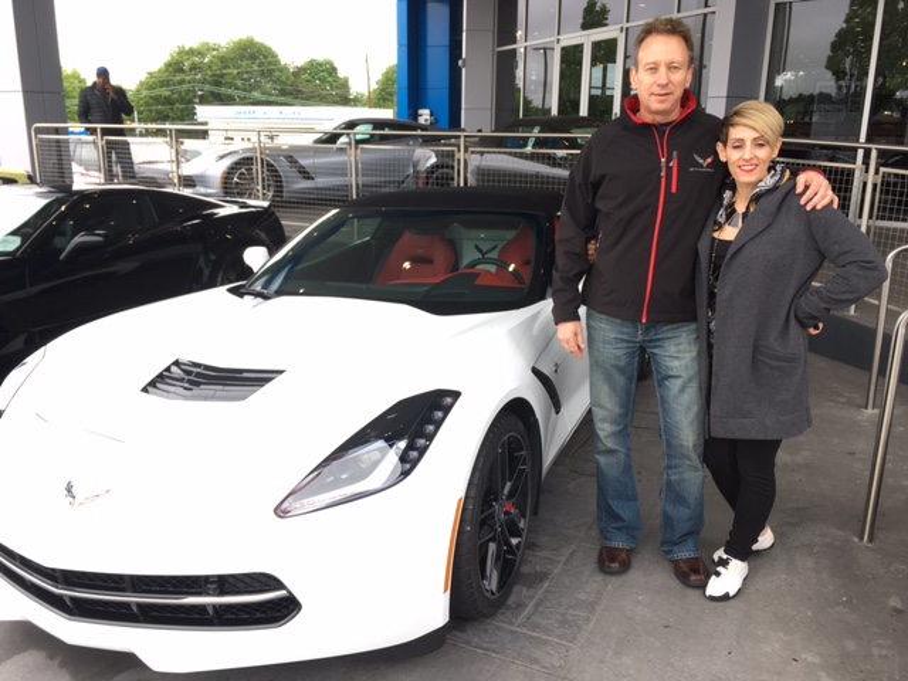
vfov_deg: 48.2
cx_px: 454
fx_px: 761
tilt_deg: -16.0
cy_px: 340
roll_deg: -0.8
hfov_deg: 61.7
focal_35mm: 29
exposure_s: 1/120
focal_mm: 4.15
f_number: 2.2
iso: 25
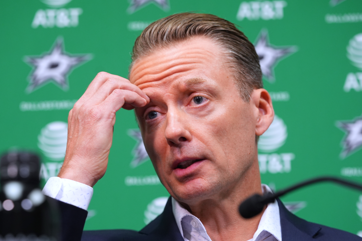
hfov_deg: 15.4
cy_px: 130
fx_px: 1337
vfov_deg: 10.3
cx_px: 176
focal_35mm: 133
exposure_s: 1/320
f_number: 4
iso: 2000
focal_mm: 119
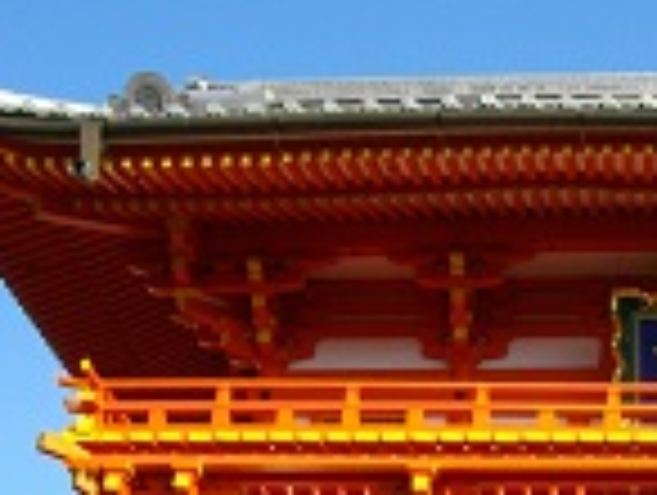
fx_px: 1616
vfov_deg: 16.7
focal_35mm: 85
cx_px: 686
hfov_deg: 22.0
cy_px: 594
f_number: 5.5
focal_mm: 5.7
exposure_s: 1/200
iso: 100
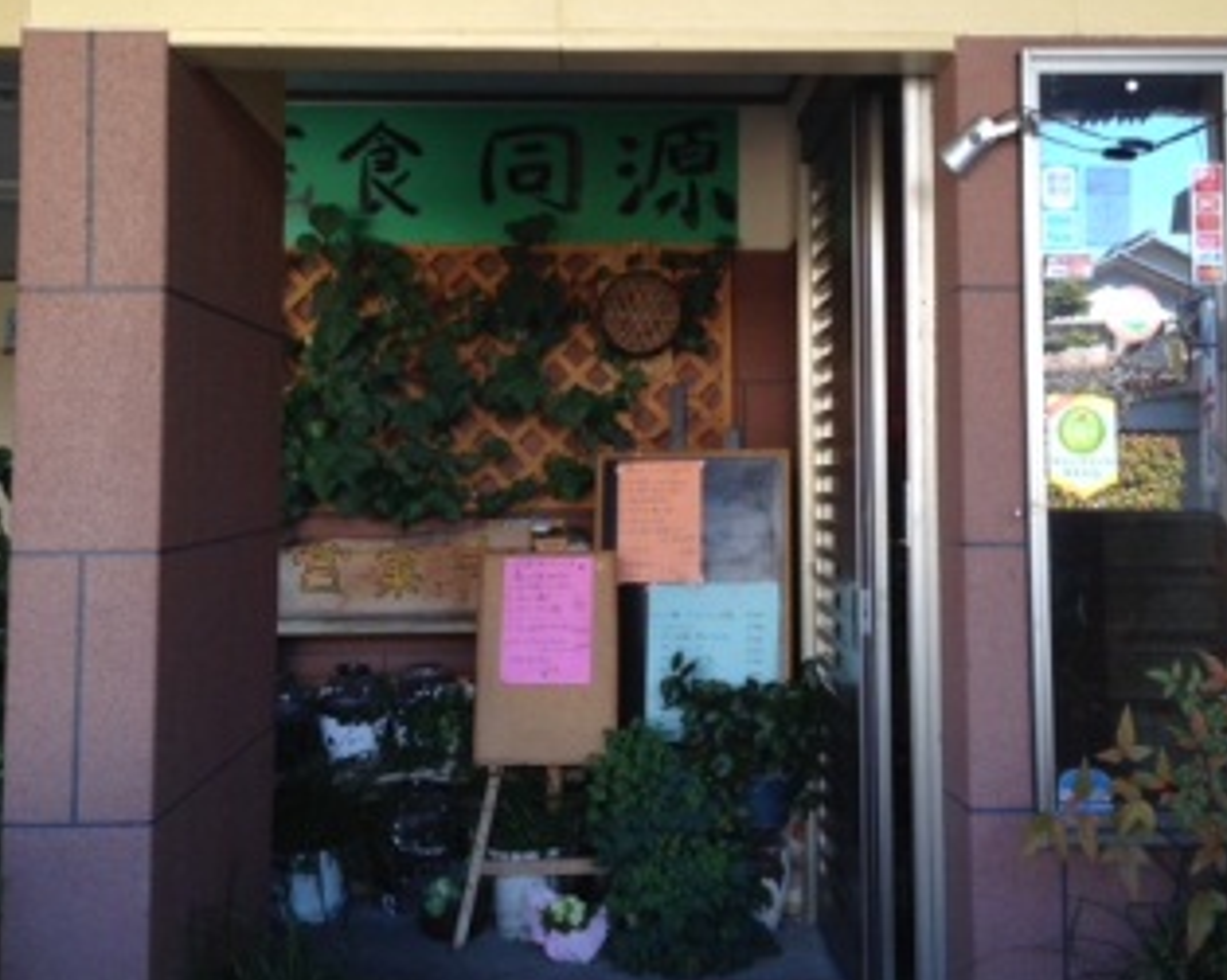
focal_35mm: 46
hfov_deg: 40.3
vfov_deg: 32.5
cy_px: 355
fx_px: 1670
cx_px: 660
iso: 50
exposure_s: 1/60
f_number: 2.4
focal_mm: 4.12
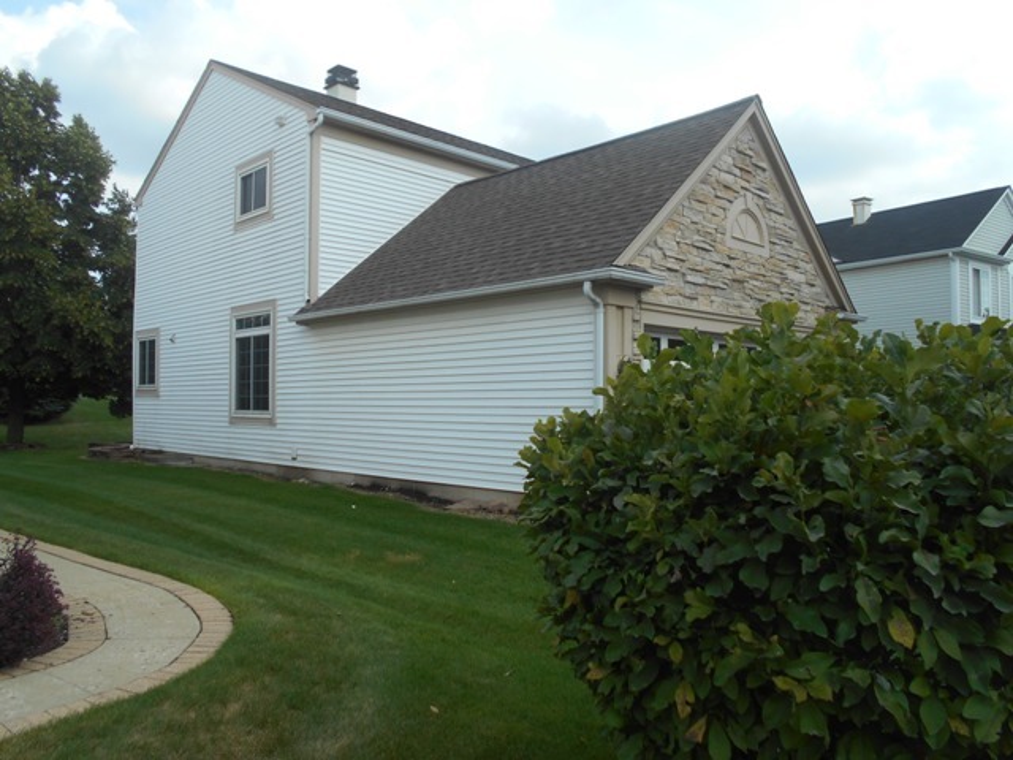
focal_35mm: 26
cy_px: 380
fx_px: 761
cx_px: 506
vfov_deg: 53.1
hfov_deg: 67.3
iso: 80
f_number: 3.2
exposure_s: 1/640
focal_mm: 4.6
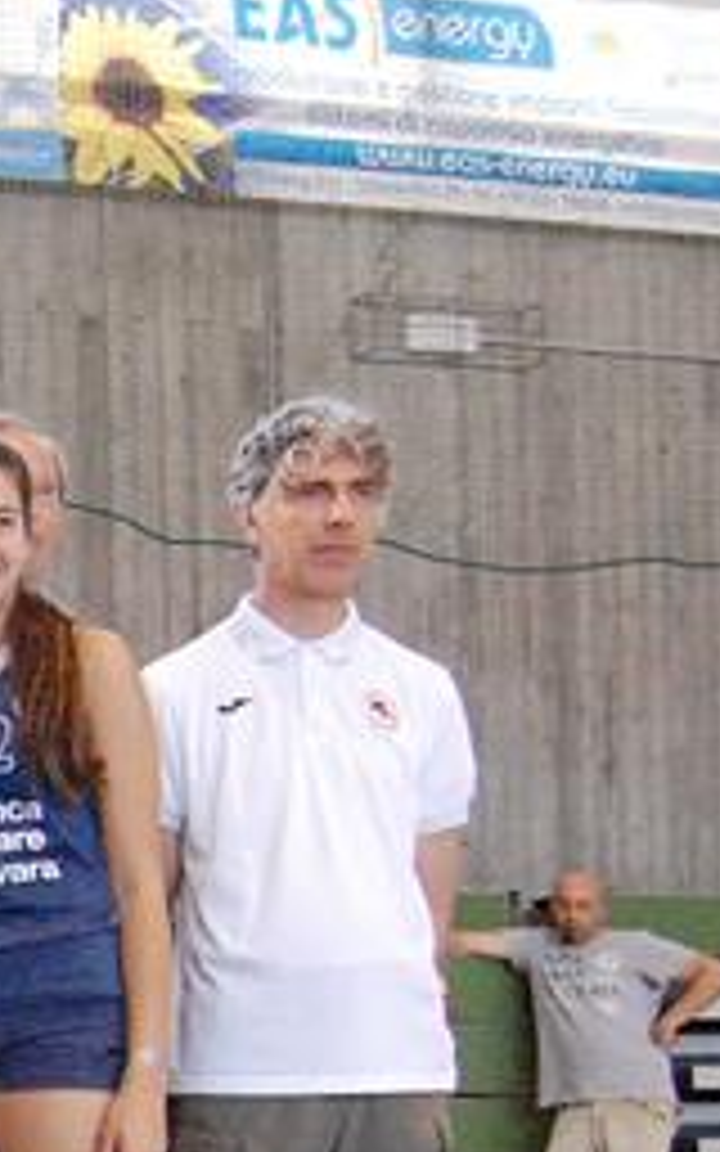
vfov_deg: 21.5
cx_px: -785
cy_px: 994
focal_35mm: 95
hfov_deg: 12.0
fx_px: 2983
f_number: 5
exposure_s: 1/100
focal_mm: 22
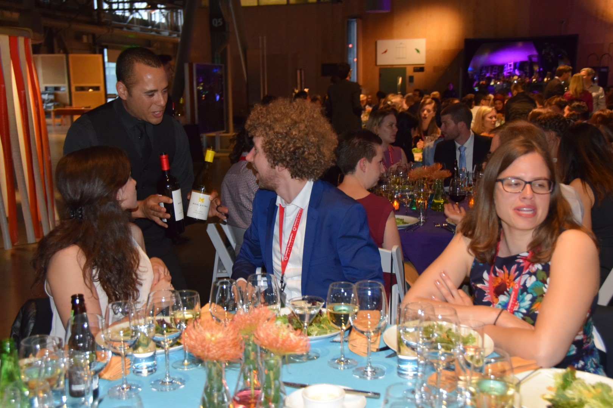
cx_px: 306
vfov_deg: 31.9
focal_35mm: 42
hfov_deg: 46.4
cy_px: 204
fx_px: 715
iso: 3200
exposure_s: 1/60
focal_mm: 28
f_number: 4
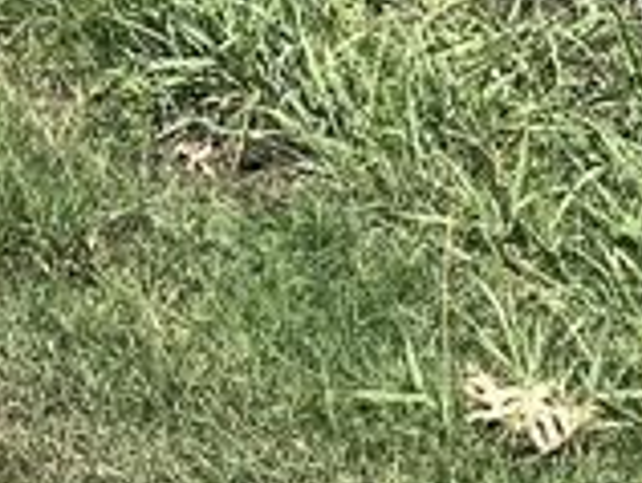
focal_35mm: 84
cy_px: -954
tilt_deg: +2.2
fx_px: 1560
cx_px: -77
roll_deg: -0.4
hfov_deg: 21.9
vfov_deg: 11.2
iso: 32
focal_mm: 1.57
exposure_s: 1/903
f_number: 1.8
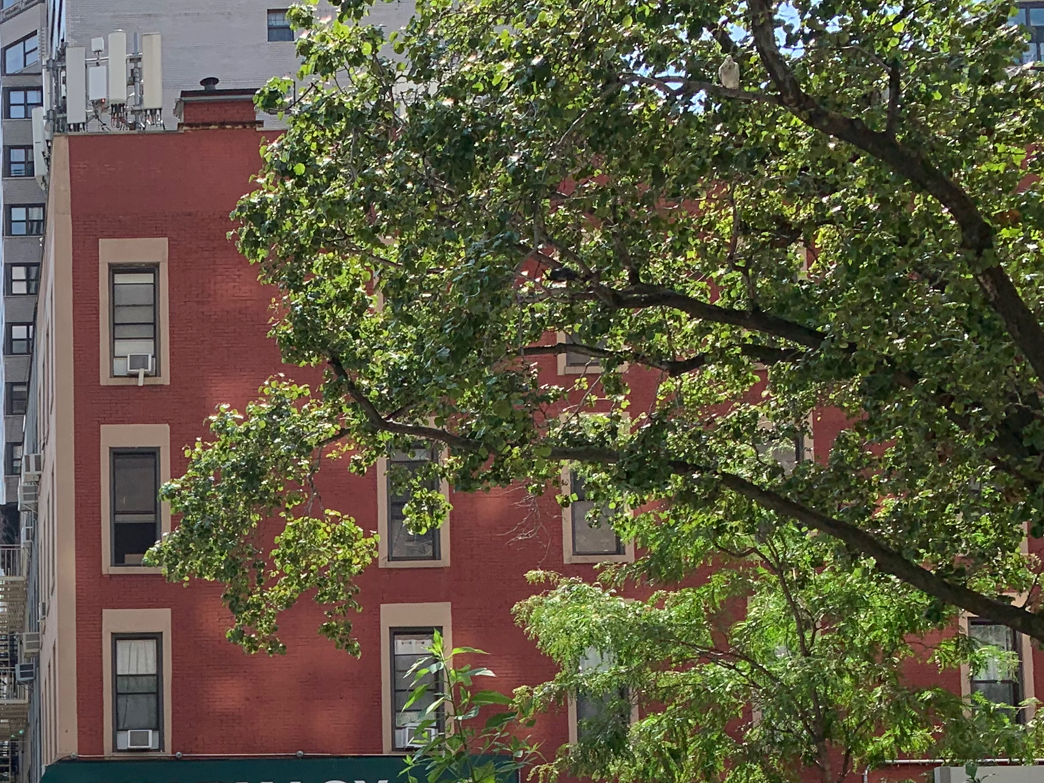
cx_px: -98
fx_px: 1780
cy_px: 880
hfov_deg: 29.5
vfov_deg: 23.2
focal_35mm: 59
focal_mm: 4.25
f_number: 1.8
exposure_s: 1/1610
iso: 25
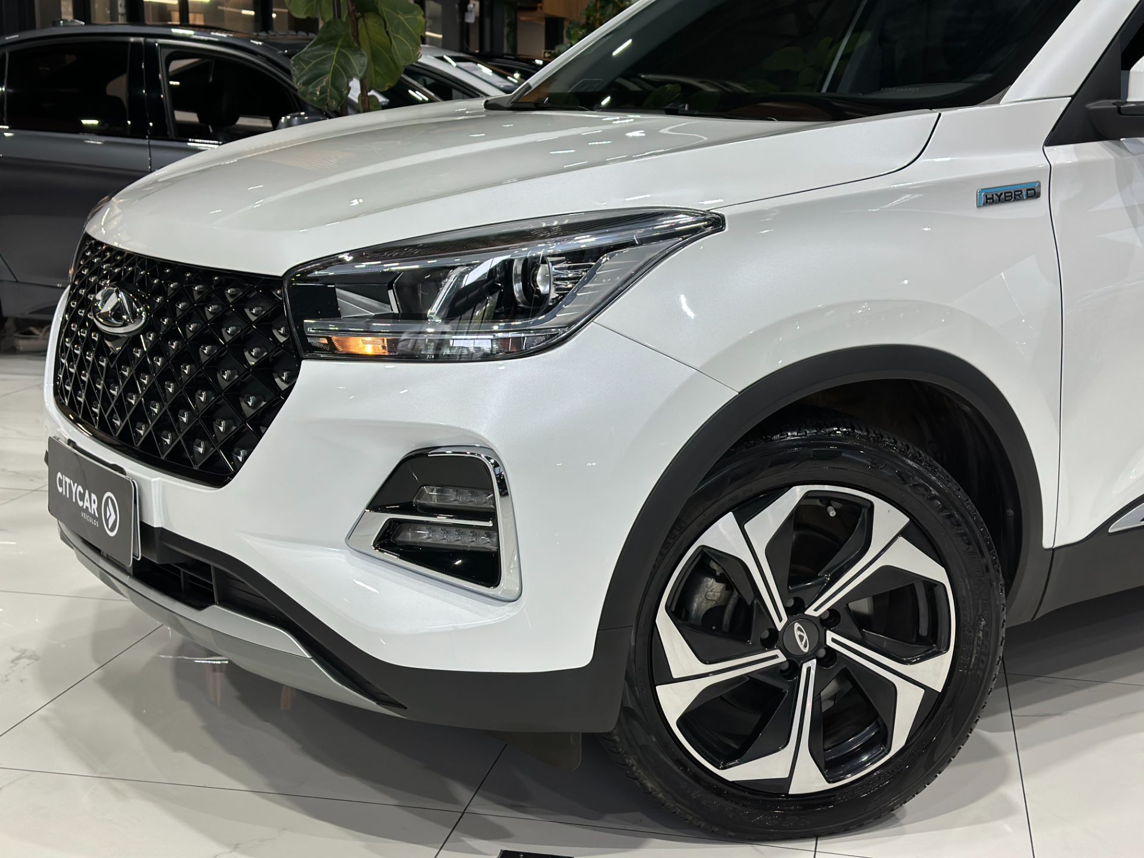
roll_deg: -0.7
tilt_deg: -12.2
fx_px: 1586
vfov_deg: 30.3
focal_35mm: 48
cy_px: 429
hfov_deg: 39.7
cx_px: 572
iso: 100
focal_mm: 6.86
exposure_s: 1/120
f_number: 1.78
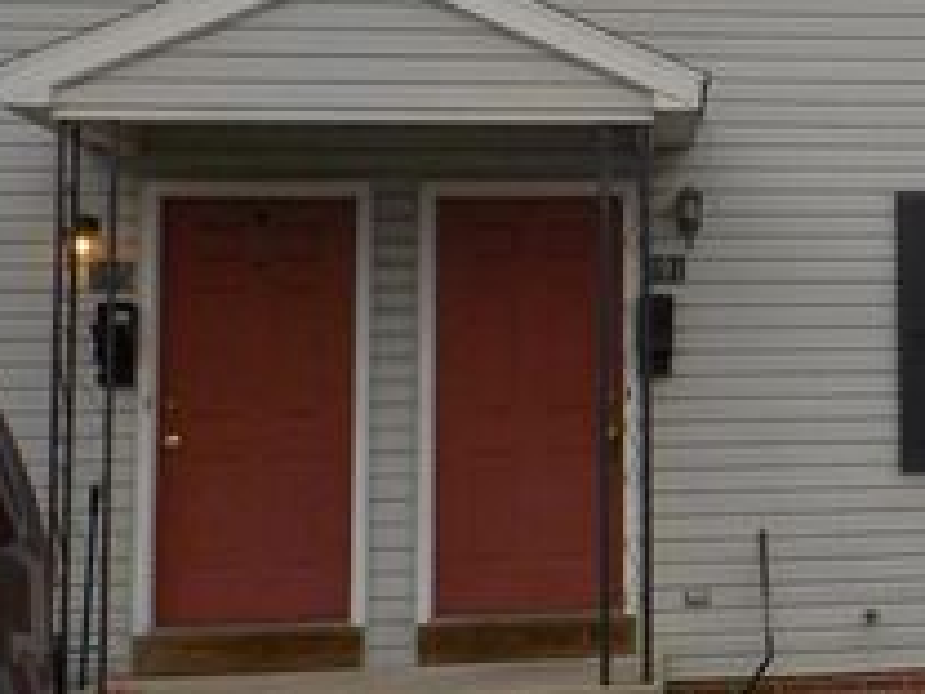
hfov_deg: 24.9
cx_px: 1054
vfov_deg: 20.3
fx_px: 1924
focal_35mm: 72
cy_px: 207
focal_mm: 4.1
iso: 125
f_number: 3.3
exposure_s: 1/400
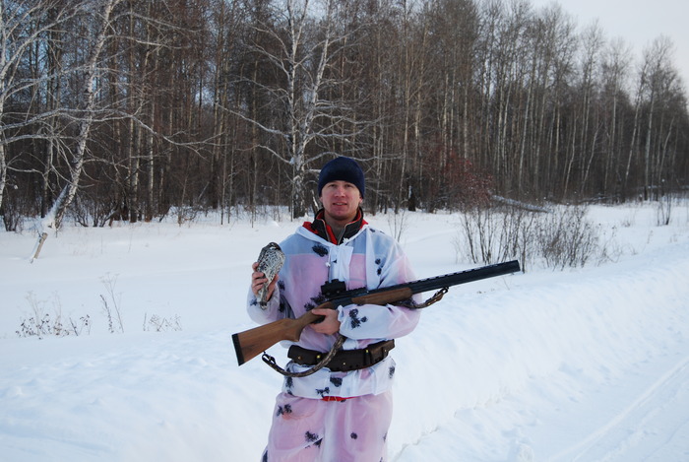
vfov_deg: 23.9
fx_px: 1093
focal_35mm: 57
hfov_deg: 35.0
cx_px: 344
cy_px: 231
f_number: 5
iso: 200
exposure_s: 1/100
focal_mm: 38
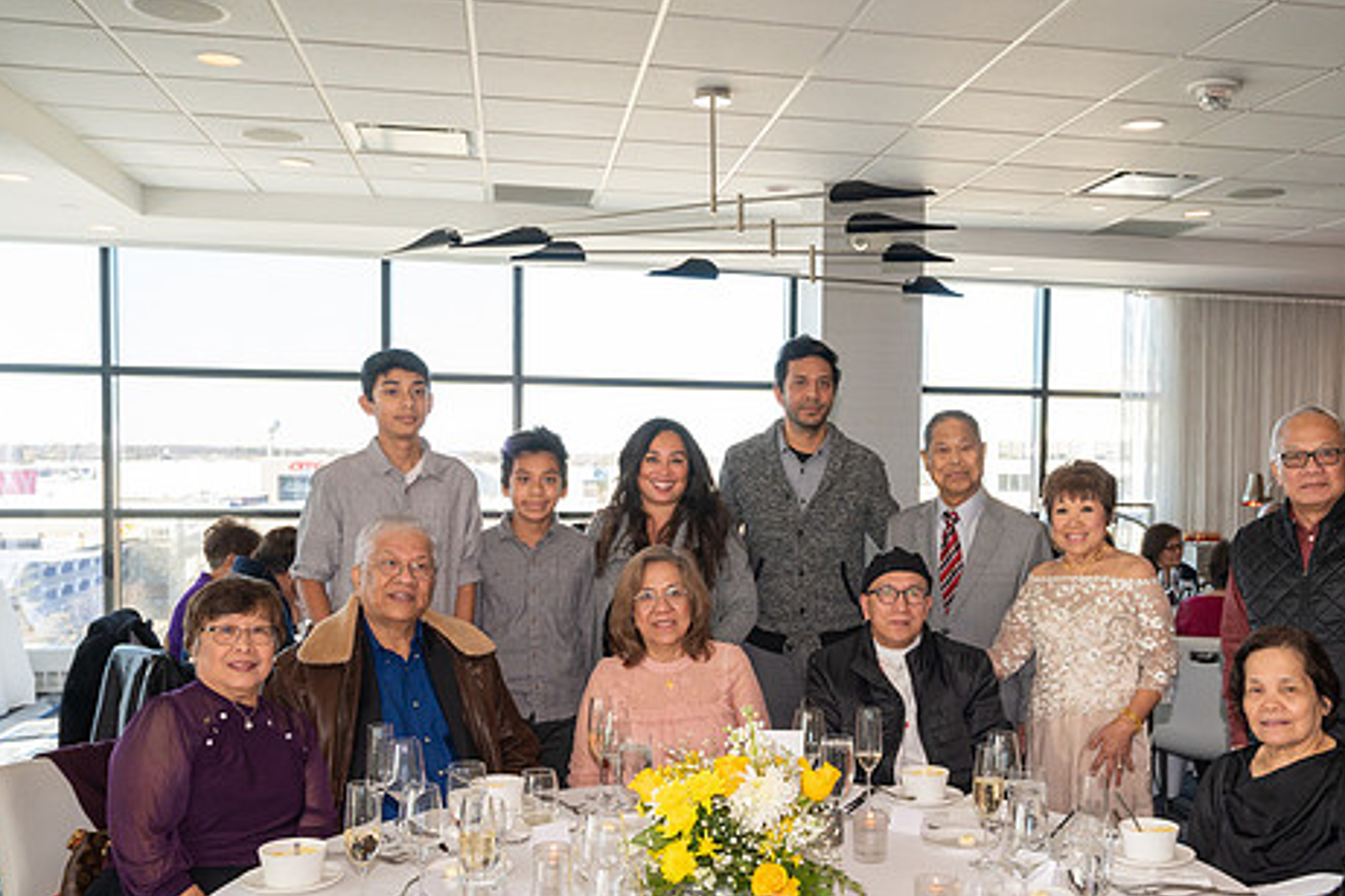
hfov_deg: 51.5
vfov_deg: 35.8
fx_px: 1382
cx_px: 809
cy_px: 535
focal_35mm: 37
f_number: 5.6
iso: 1000
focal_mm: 29.5
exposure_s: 1/250
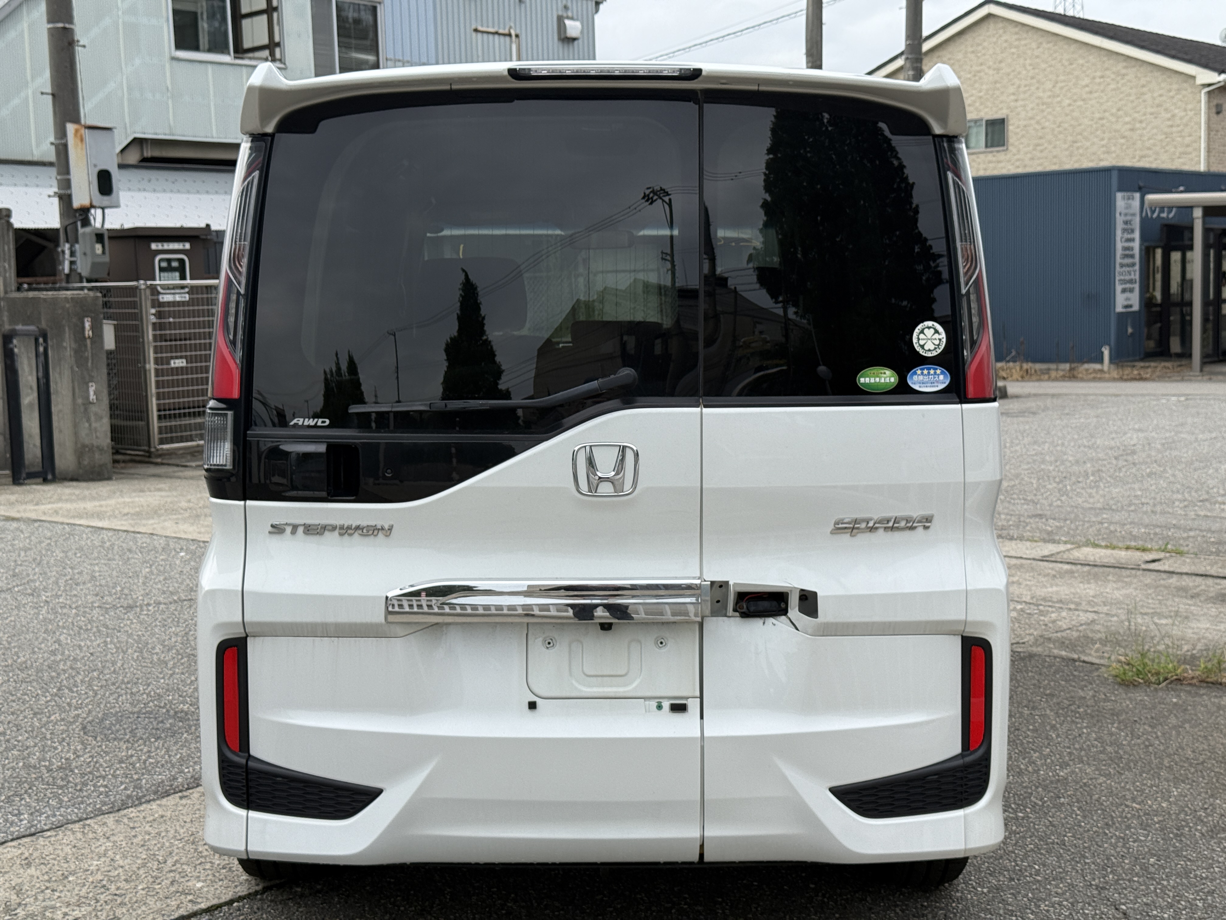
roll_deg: +1.7
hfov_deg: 39.7
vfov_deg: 30.3
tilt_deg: -5.7
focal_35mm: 48
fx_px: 1700
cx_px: 613
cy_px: 460
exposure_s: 1/3891
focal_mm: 6.76
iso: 80
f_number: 1.78
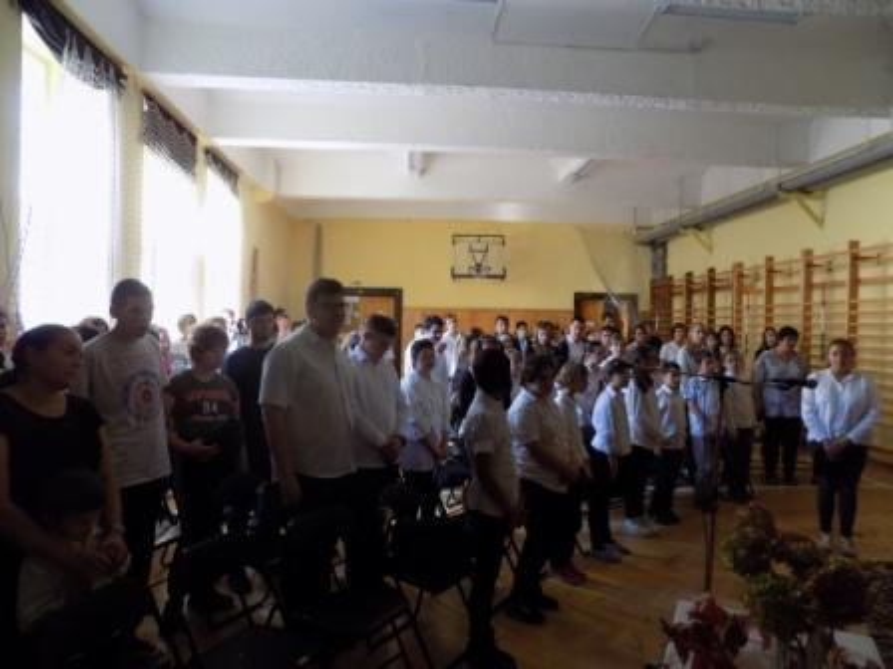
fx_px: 593
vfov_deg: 58.9
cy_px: 334
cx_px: 446
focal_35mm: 23
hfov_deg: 73.9
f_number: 3.1
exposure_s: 1/30
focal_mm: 4
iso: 280
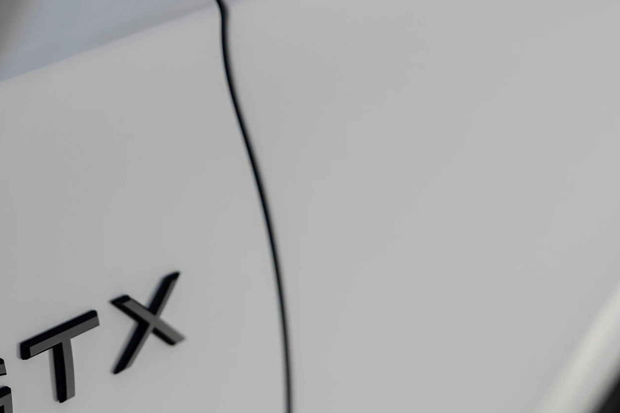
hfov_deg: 17.9
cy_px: 247
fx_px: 1963
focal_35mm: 114
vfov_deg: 12.0
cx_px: 204
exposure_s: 1/500
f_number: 2.8
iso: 50
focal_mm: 48
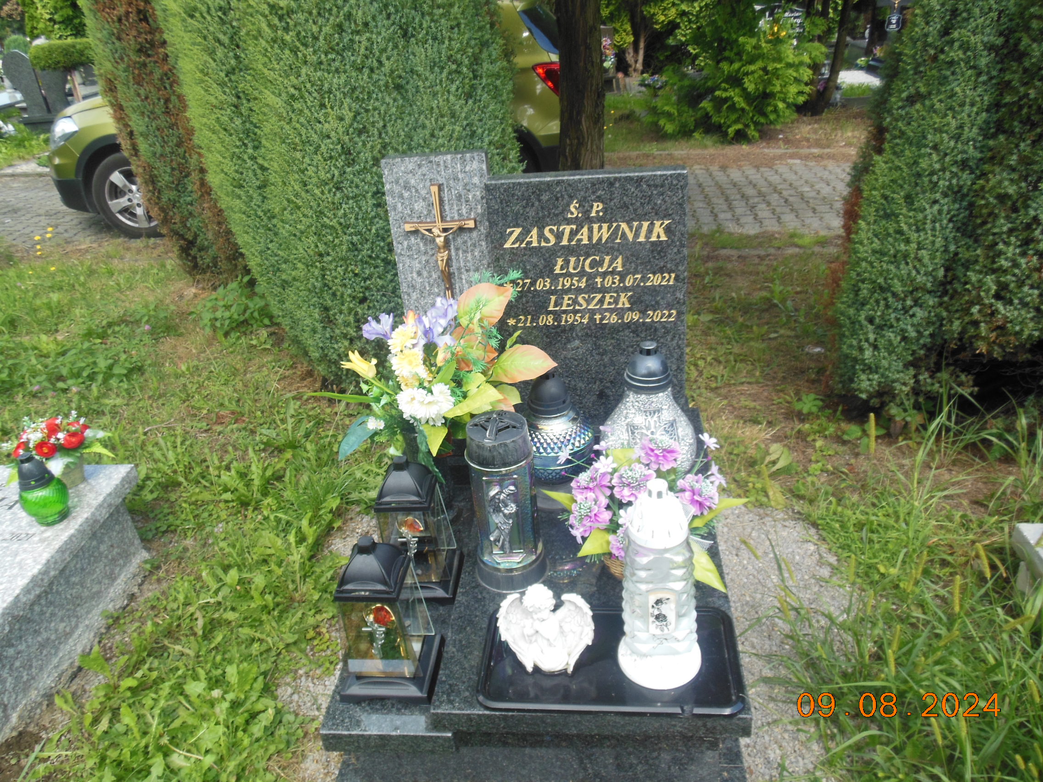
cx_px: 522
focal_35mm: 25
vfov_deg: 54.9
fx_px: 753
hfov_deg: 69.4
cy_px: 391
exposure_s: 1/320
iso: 125
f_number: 3.2
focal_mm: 4.5
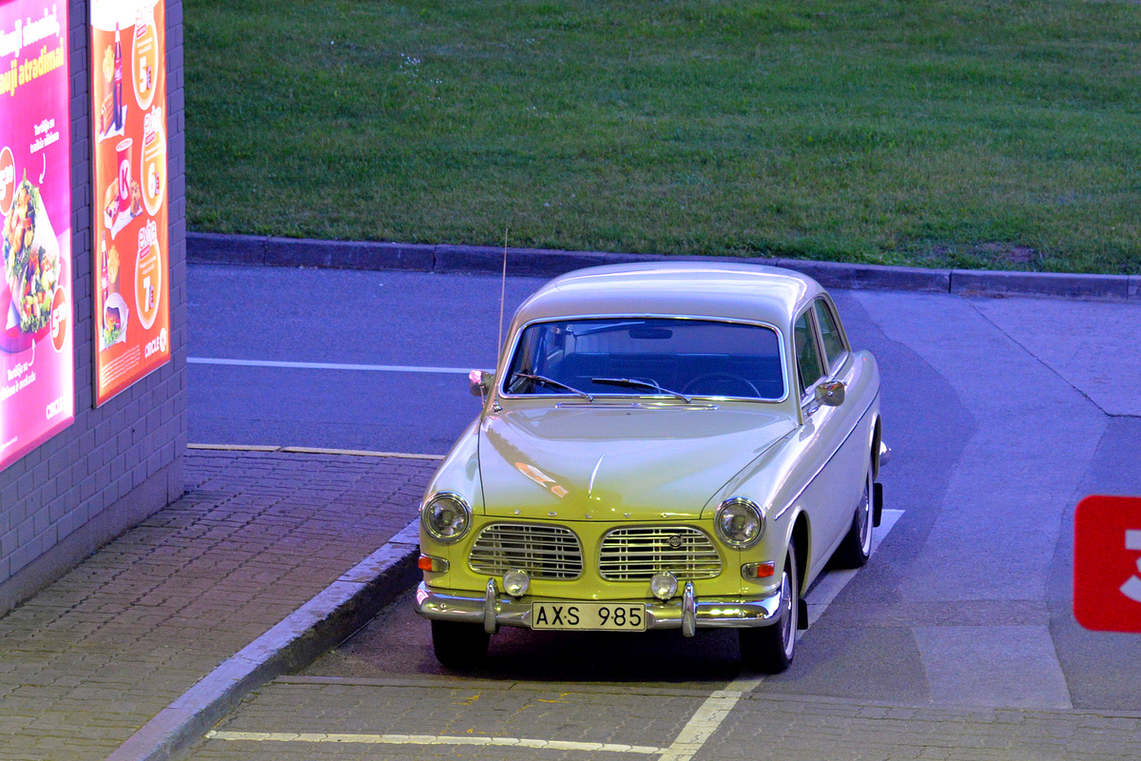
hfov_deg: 17.1
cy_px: 380
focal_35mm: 120
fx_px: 3803
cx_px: 570
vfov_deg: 11.4
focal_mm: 120
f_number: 4
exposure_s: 1/100
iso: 1600
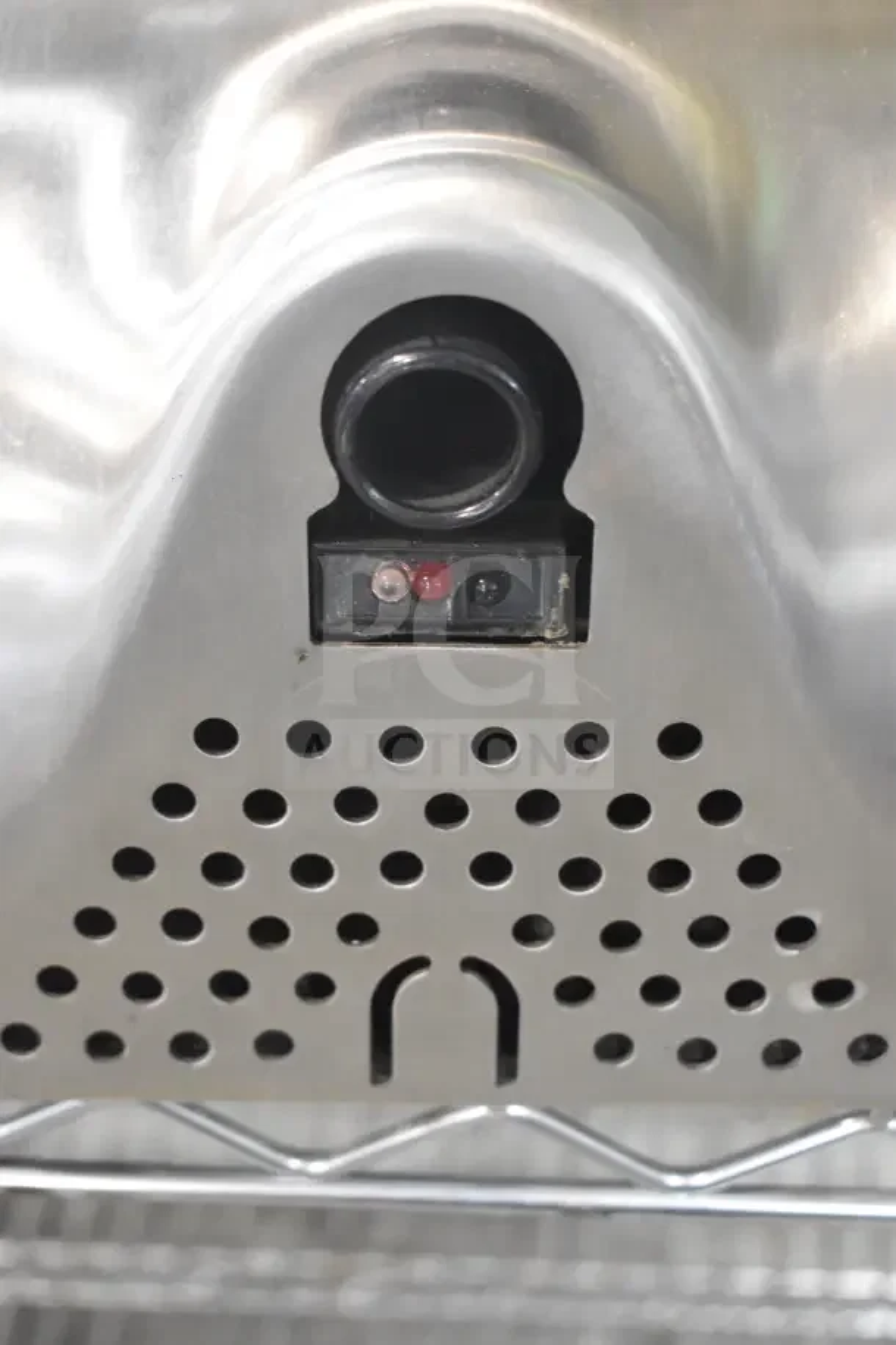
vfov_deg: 35.1
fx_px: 2128
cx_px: 448
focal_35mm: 57
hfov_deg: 23.8
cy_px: 672
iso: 6400
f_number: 4.8
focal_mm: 38
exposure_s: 1/80
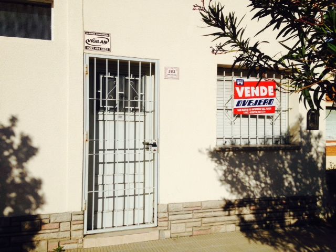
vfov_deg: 42.9
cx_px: 168
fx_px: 320
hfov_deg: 55.4
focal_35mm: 33
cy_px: 126
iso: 50
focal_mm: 4.12
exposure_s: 1/4926
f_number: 2.4
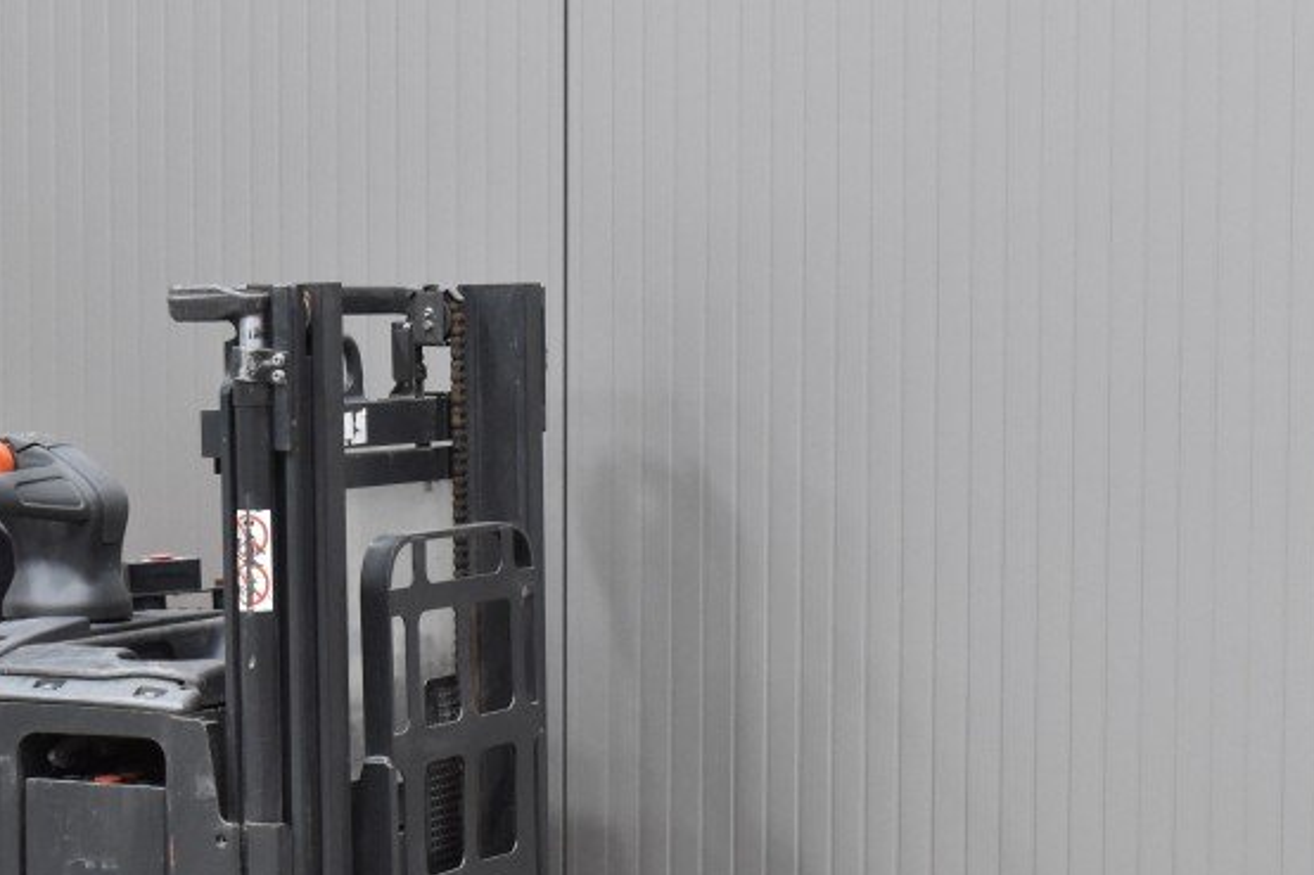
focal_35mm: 104
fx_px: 3795
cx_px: 375
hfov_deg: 19.5
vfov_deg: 13.1
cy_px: 659
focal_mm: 32
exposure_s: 1/30
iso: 1600
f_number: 5
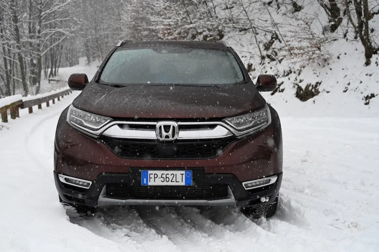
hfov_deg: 41.9
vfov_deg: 28.6
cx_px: 190
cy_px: 126
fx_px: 494
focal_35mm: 47
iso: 280
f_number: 4.5
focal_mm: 47
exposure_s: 1/320
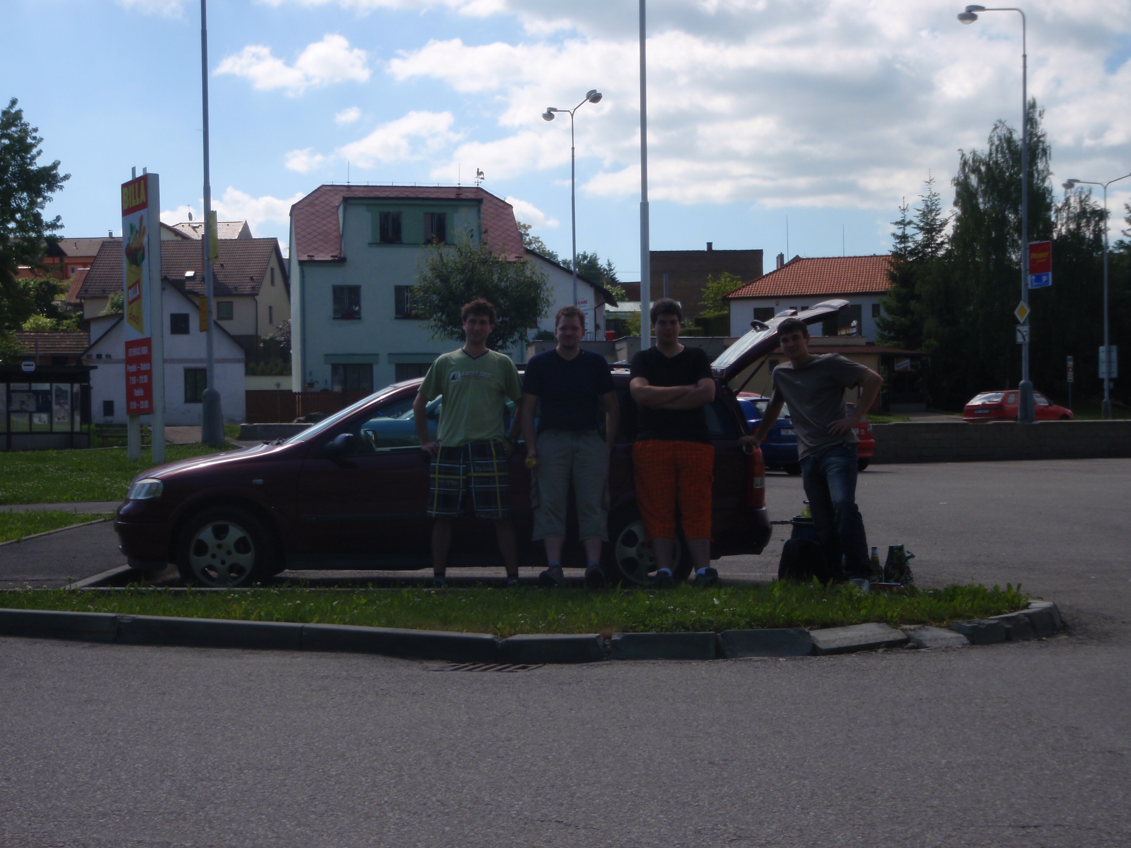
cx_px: 566
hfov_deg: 38.9
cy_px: 424
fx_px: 1601
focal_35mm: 49
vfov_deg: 29.7
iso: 64
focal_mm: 8.89
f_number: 6.3
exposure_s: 1/320
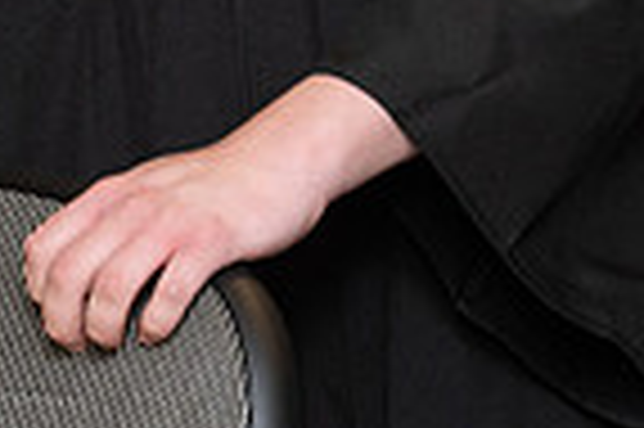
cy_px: -545
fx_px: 7165
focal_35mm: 401
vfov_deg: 3.4
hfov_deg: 5.1
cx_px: 396
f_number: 5.6
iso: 640
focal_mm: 85
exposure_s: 1/125
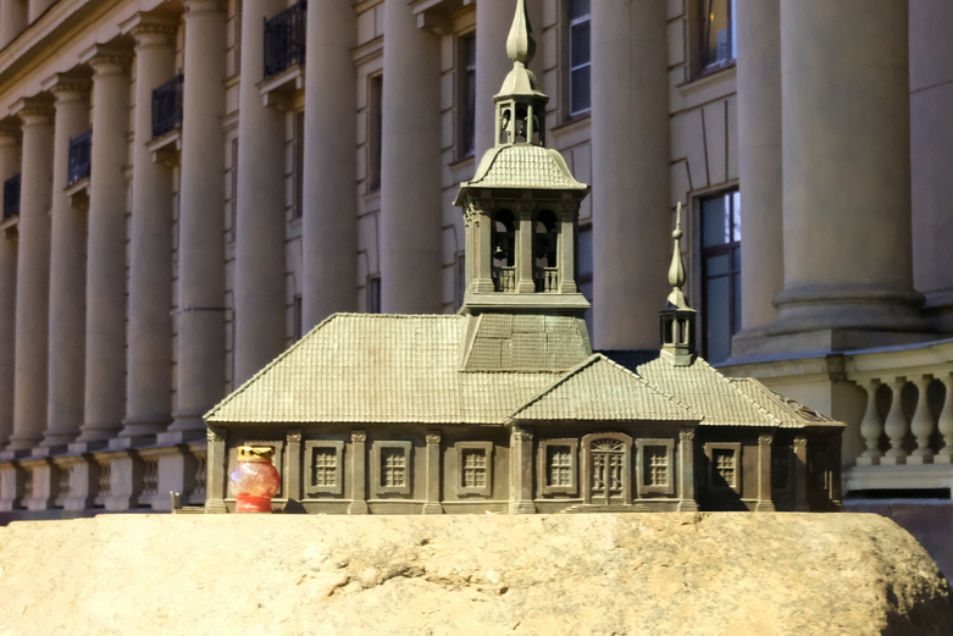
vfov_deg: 18.7
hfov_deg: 27.6
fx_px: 1933
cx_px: 598
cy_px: 332
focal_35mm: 73
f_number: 4.4
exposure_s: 1/8.5
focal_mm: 25.6
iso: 3200
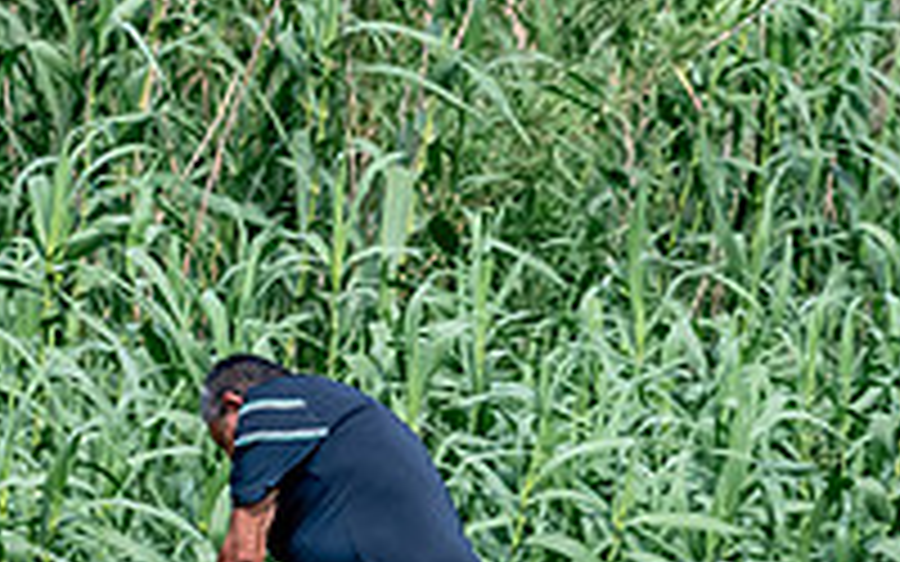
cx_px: 328
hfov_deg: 2.3
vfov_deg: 1.4
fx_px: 22835
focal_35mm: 931
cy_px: 308
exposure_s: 1/2000
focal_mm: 210
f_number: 5.6
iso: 1000
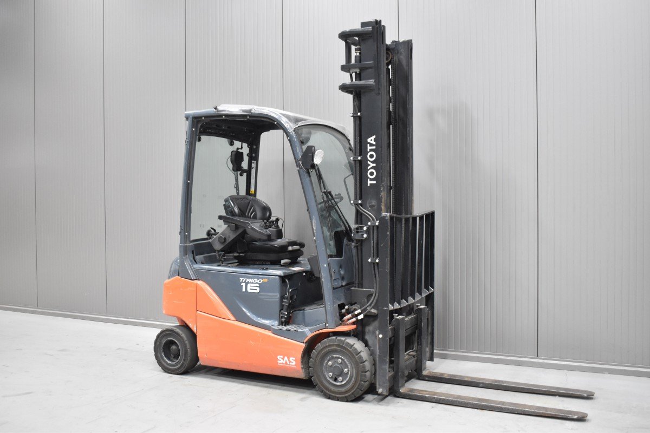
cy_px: 216
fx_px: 650
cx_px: 325
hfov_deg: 53.1
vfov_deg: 36.9
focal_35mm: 36
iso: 1600
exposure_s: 1/30
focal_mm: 24
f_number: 4.5
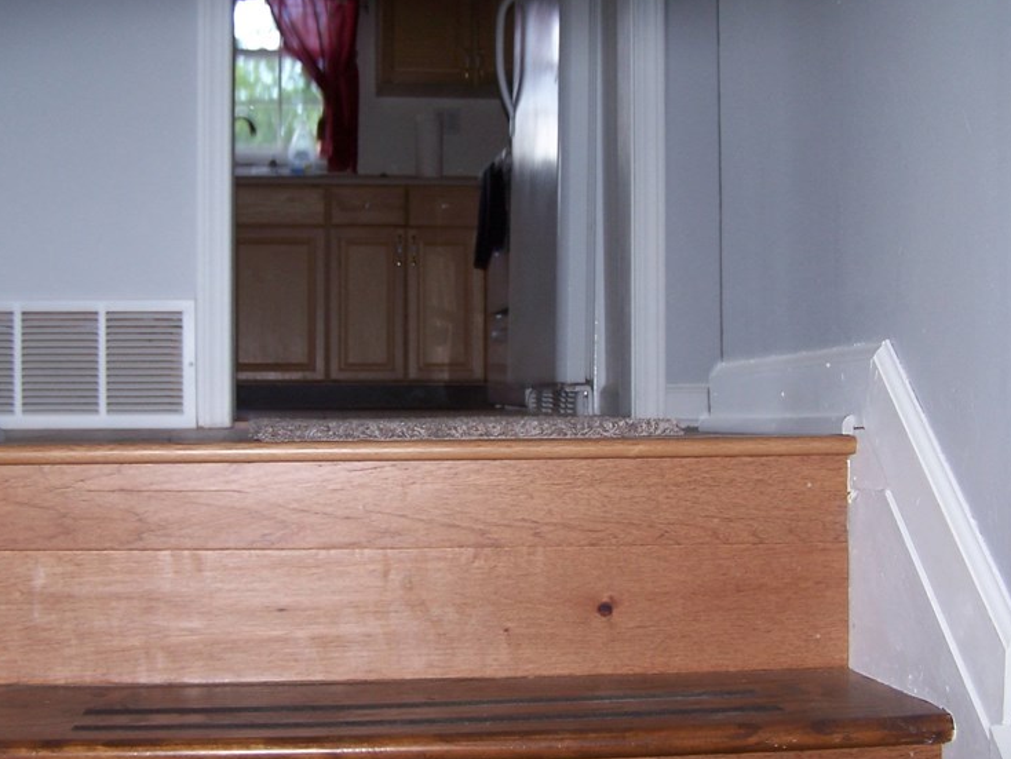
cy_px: 401
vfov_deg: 27.5
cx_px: 490
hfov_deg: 36.2
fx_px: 1548
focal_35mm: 53
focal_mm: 6.3
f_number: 2.8
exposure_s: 1/60
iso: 80
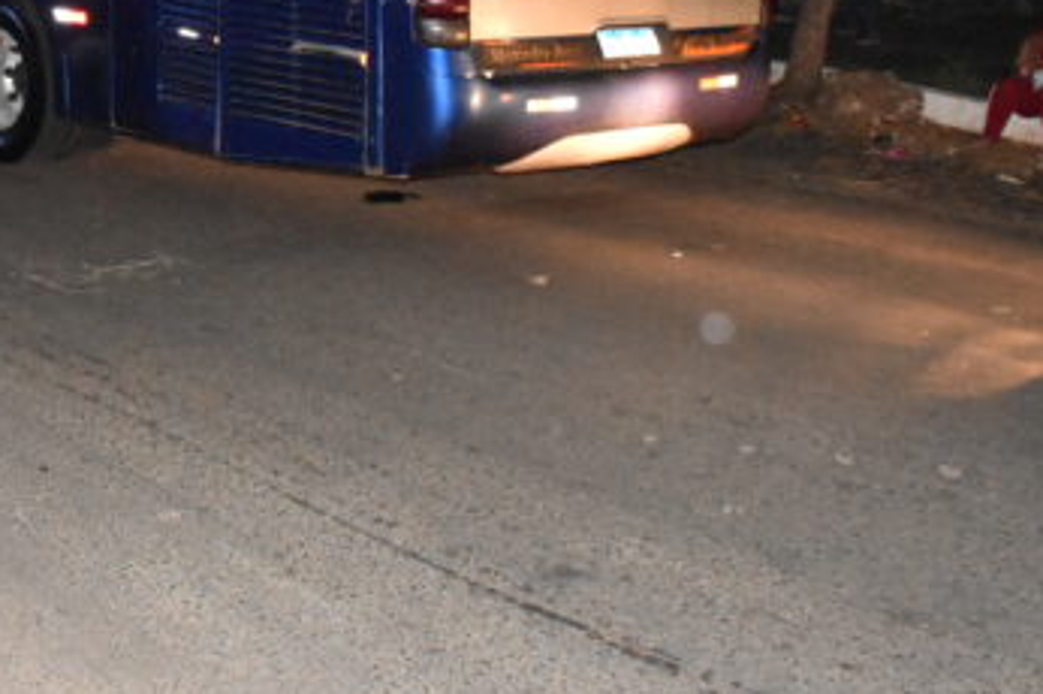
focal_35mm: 60
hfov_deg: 30.9
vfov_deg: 21.9
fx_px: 1737
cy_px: 30
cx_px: -12
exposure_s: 1/100
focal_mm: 18
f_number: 5
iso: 8000
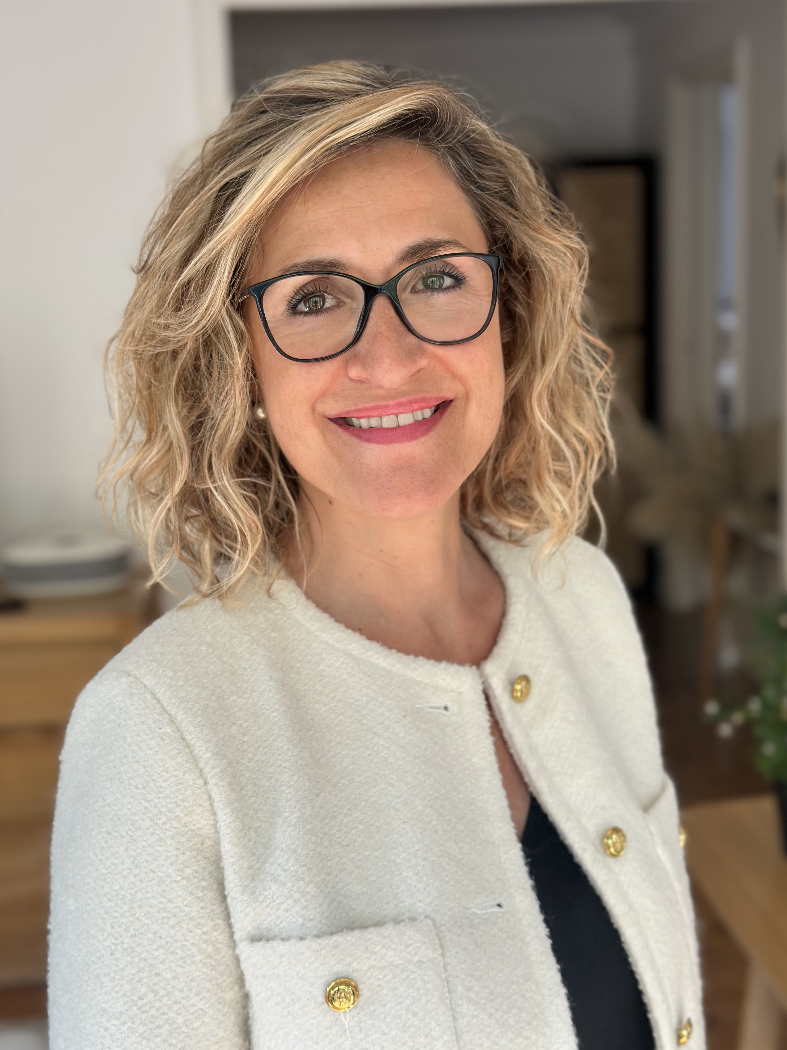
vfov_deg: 38.9
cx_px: 400
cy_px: 521
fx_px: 1486
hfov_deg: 29.7
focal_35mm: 49
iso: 80
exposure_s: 1/226
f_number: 1.78
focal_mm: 6.86
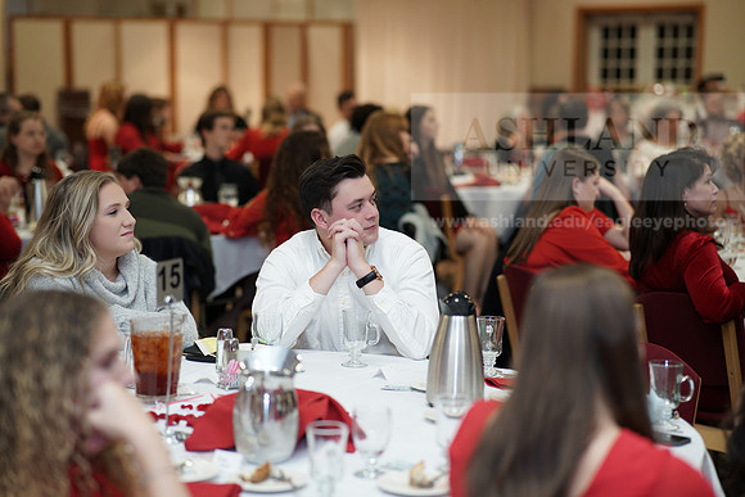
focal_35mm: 85
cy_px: 248
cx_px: 372
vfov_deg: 16.1
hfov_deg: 23.9
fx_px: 1759
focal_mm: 85
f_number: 2
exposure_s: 1/160
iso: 800
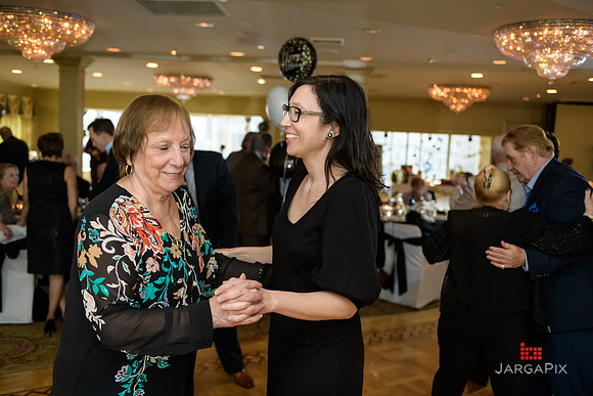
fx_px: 577
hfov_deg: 54.4
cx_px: 296
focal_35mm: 35
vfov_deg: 37.9
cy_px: 198
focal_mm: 35
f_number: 2.8
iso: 1000
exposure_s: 1/125
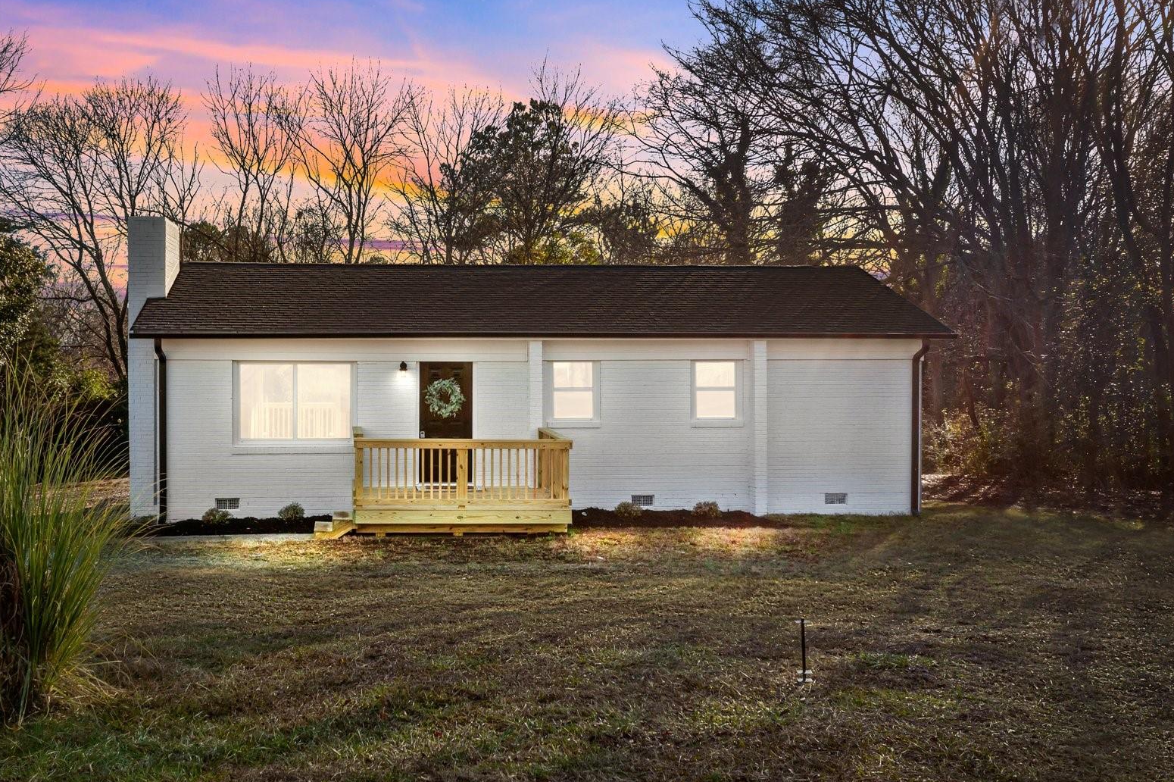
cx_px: 454
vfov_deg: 35.9
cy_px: 403
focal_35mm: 37
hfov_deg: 51.5
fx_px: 1206
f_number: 5.6
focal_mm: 10.26
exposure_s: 1/320
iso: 100
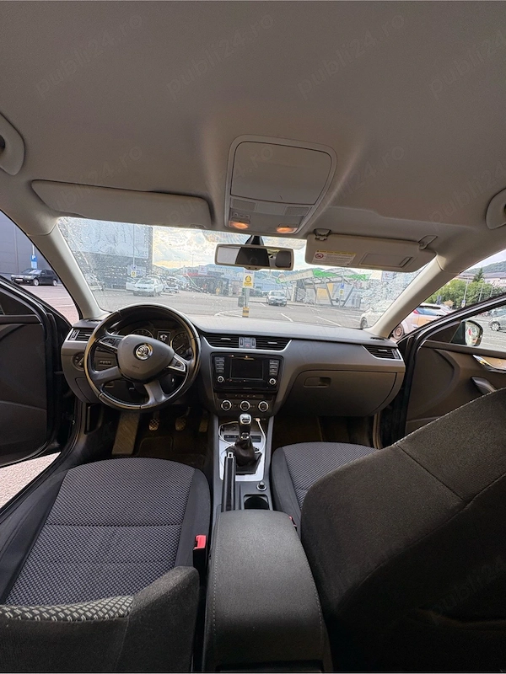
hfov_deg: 85.7
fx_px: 273
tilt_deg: -8.8
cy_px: 337
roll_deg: -4.8
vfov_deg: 102.1
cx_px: 253
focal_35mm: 14
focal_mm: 2.22
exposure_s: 1/150
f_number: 2.2
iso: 40
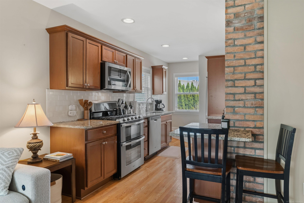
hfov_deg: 73.7
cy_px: 102
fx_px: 203
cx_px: 152
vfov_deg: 53.1
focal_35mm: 24
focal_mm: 15.8
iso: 640
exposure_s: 1
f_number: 8
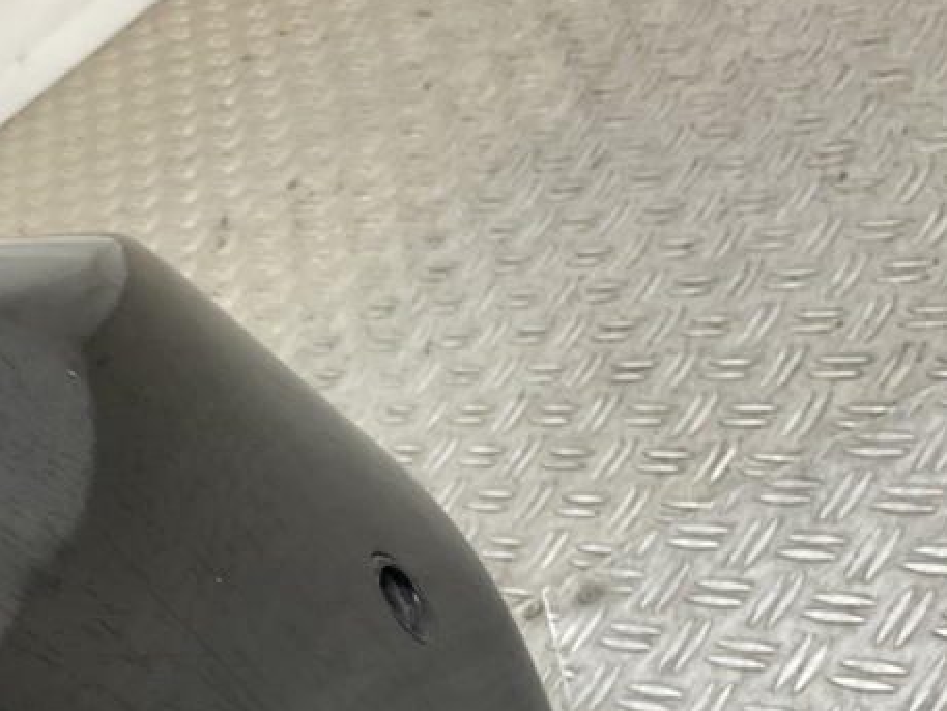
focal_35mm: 64
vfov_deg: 22.0
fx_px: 1751
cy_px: 738
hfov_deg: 28.4
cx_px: -2
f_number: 1.8
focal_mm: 3
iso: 50
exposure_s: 1/120
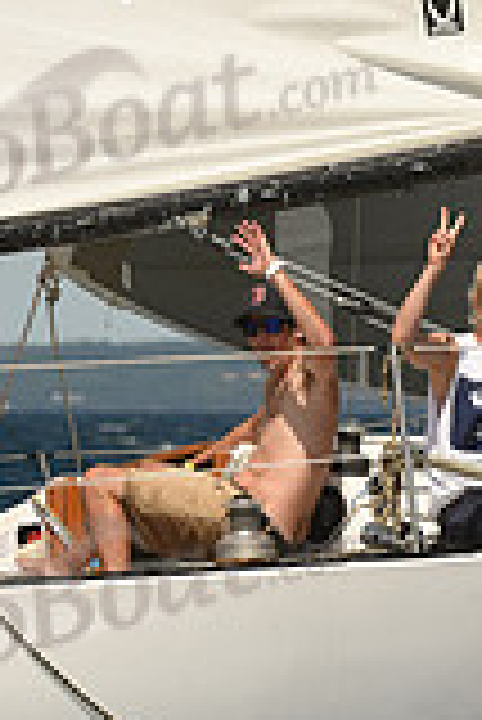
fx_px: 14488
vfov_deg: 2.8
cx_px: 610
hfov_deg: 1.9
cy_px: 315
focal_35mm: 723
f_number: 7.1
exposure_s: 1/1000
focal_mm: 200
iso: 250
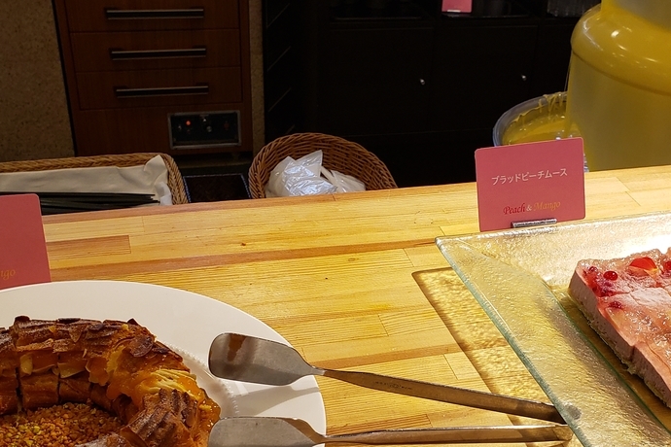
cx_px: 405
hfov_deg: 41.7
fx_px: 876
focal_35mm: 47
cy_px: 369
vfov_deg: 27.9
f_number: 2.4
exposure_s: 1/60
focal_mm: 4.3
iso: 160
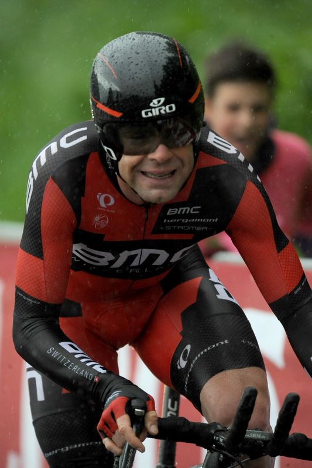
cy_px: 234
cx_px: 156
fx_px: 7803
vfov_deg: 3.4
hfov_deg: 2.3
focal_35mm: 600
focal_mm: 600
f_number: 5.6
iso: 2000
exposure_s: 1/1000
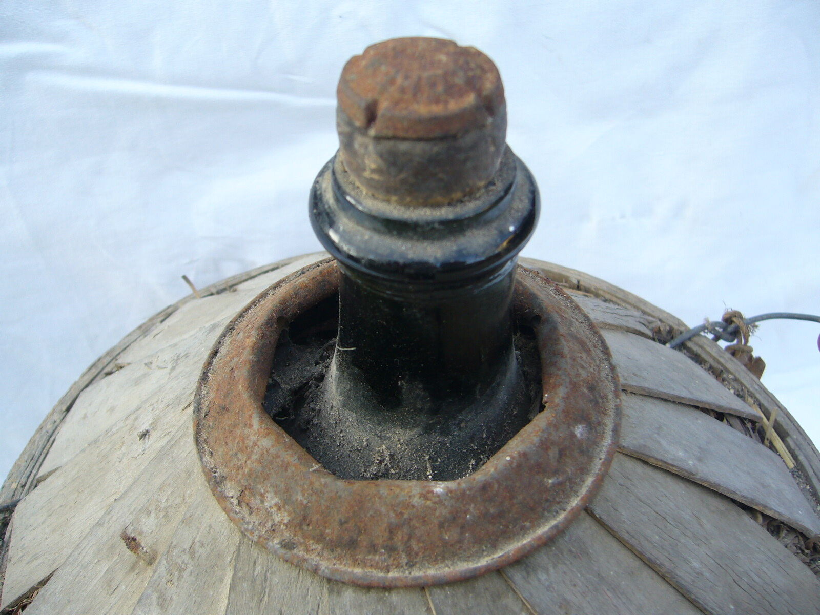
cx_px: 410
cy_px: 308
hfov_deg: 52.6
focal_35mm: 35
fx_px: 829
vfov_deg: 40.7
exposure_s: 1/50
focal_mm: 5.8
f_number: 2.8
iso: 80
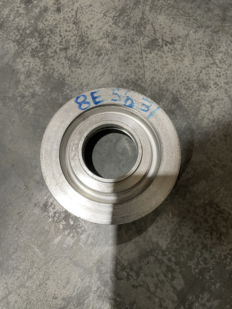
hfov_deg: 53.1
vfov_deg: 67.3
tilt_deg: -77.0
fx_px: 232
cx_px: 116
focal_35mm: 26
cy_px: 154
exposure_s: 1/60
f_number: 1.6
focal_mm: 4.2
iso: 200
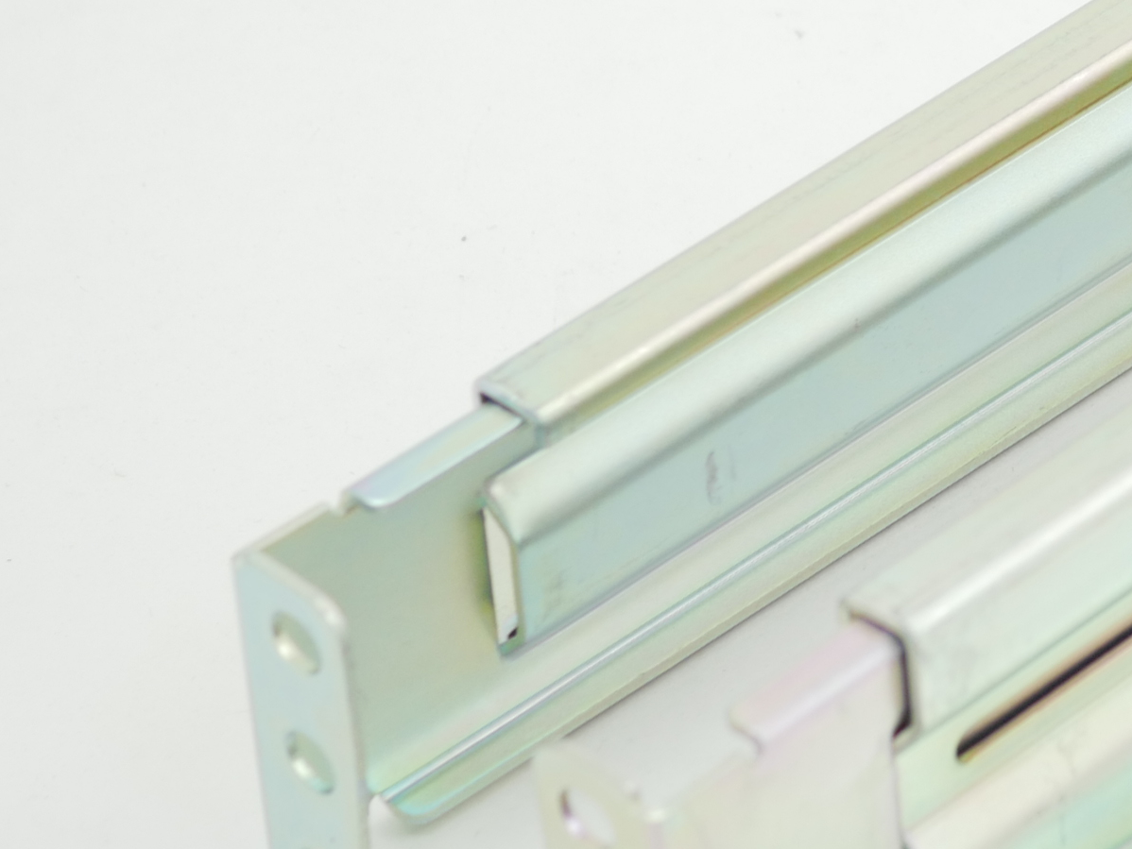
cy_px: 100
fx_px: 7523
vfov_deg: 6.5
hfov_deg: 8.4
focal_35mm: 230
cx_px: 1815
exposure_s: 1/125
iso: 200
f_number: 2.8
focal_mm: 30
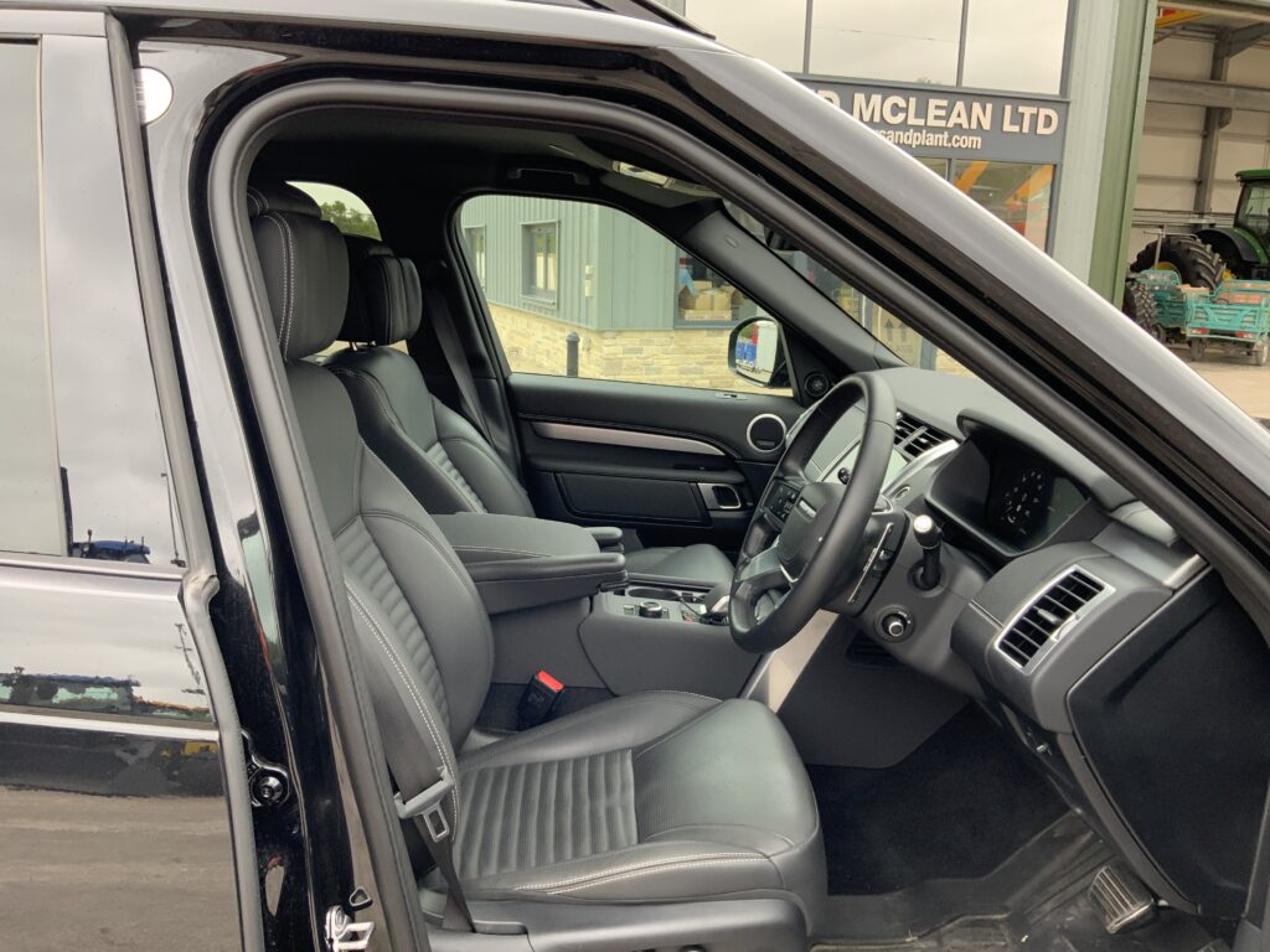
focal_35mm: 29
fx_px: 1064
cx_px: 635
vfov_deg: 48.2
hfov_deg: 61.7
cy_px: 476
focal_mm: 3
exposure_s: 1/122
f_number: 1.8
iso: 64
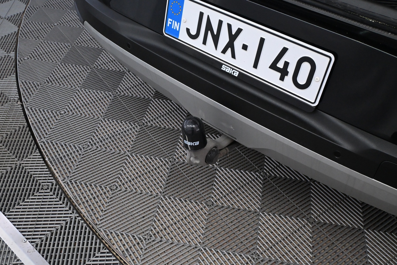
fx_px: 414
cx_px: 198
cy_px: 132
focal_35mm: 38
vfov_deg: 35.5
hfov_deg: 51.3
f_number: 5.6
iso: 4000
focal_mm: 25
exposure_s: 1/125
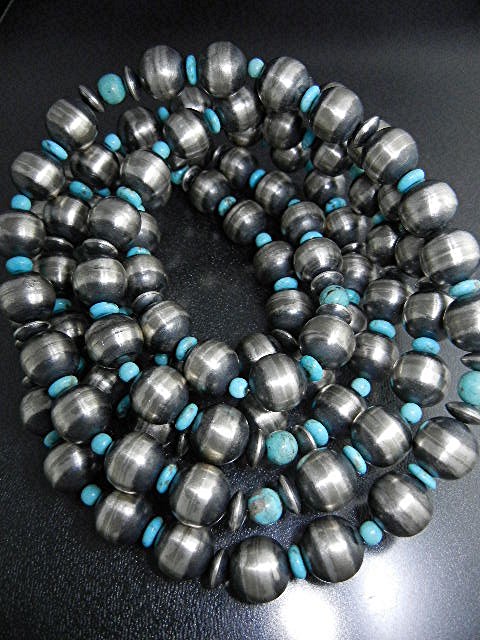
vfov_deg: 60.0
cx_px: 240
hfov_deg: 46.8
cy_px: 320
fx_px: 555
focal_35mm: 30
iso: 797
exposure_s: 1/30
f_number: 7
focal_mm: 5.4
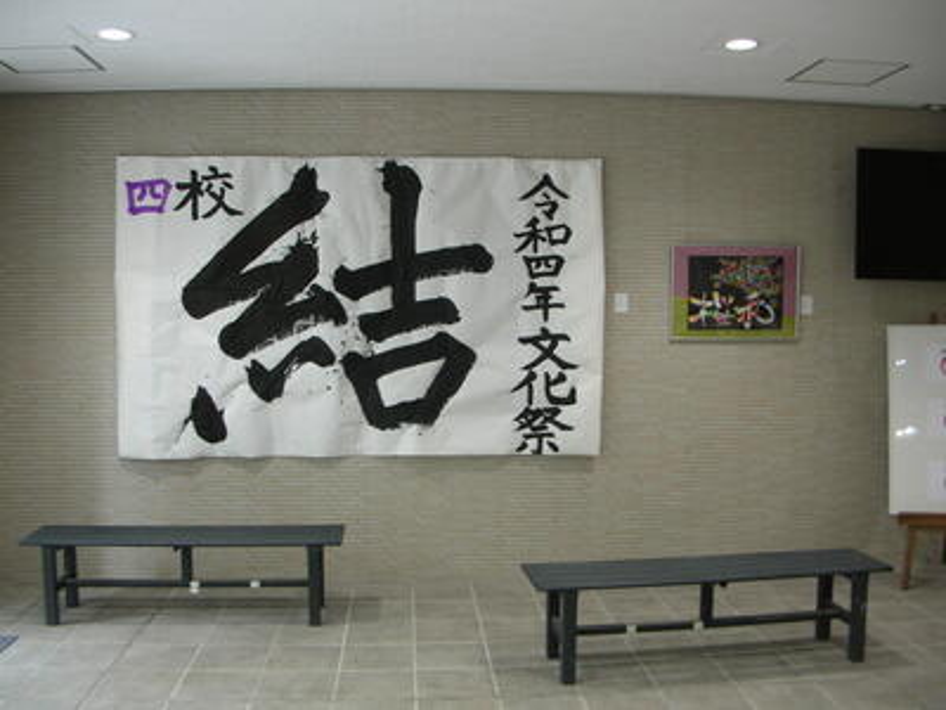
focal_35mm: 35
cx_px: 473
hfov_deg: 52.6
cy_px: 355
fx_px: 956
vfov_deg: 40.7
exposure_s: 1/7.5
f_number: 2.8
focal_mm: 5.8
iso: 50
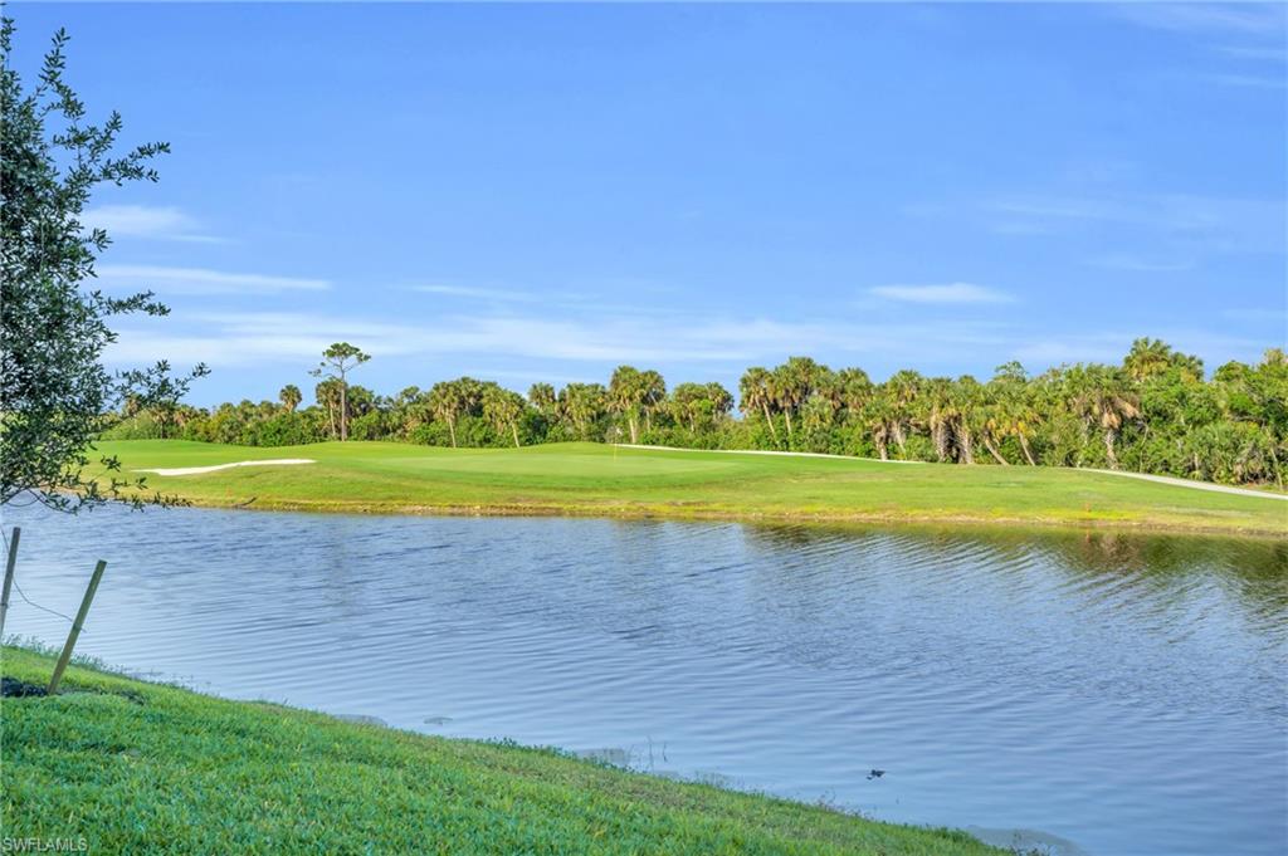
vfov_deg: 37.8
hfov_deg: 54.5
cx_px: 644
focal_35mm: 35
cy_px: 428
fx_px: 1251
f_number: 9
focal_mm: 35
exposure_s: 1/500
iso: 200
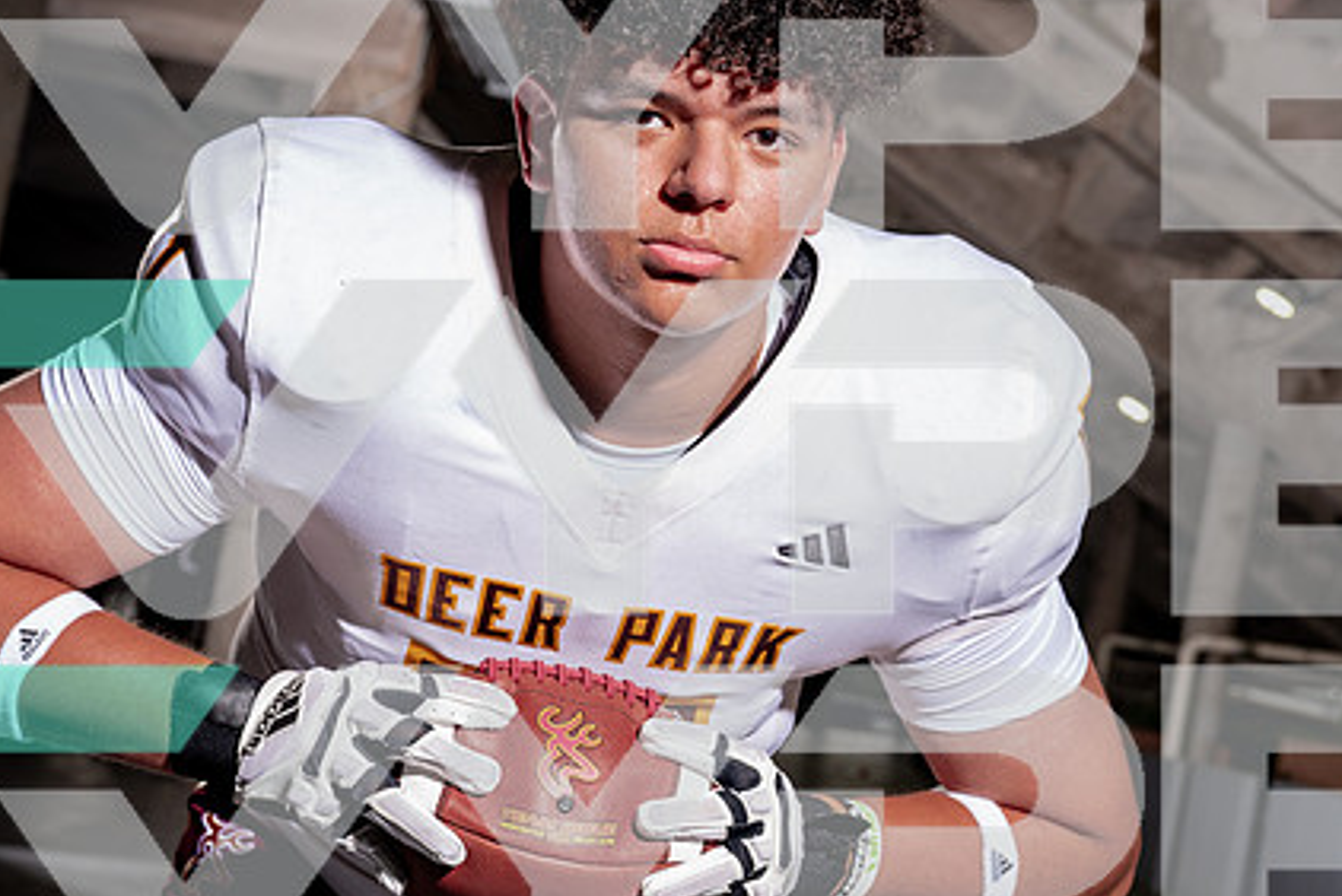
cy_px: 450
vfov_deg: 21.0
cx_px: 728
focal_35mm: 65
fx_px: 2425
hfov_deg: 30.9
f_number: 5.6
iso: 320
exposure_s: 1/250
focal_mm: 45
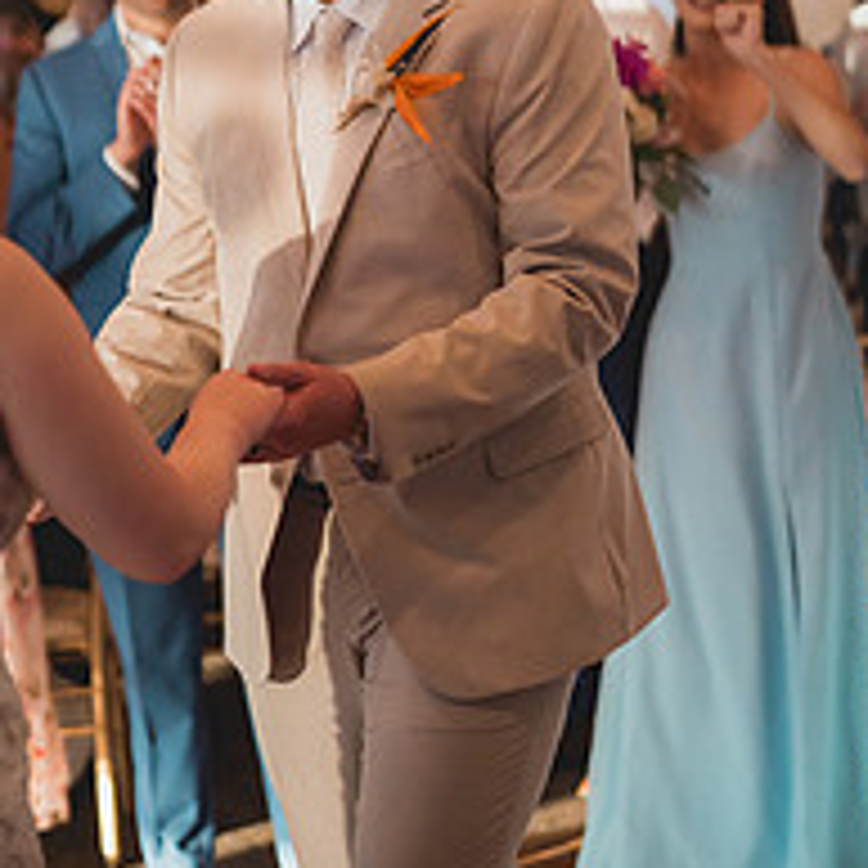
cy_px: 85
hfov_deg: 17.5
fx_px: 2809
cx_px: 229
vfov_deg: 17.3
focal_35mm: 99
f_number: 1.4
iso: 1250
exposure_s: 1/3200
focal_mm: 50
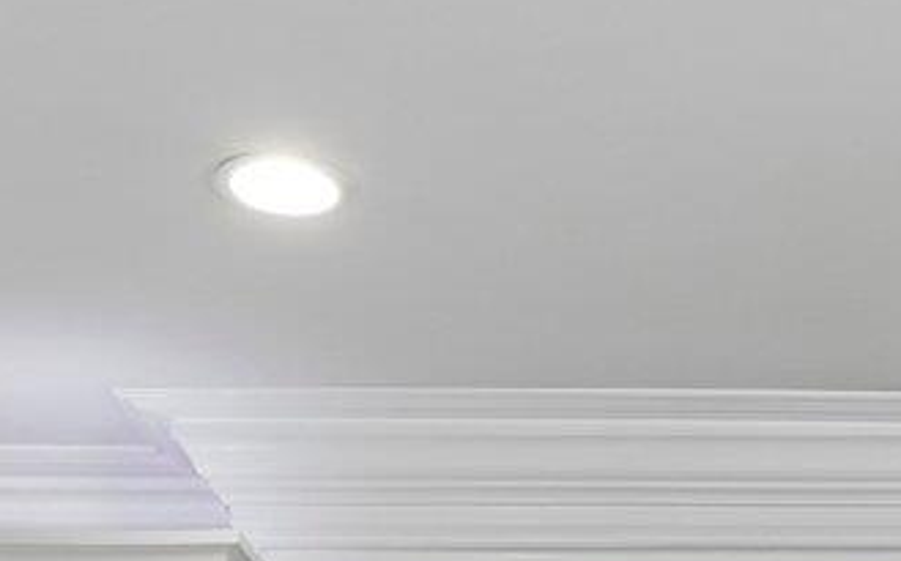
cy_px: 1501
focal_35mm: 108
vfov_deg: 10.0
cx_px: 1109
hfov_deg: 18.2
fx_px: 2650
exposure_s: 1/10
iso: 200
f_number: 9
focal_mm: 17
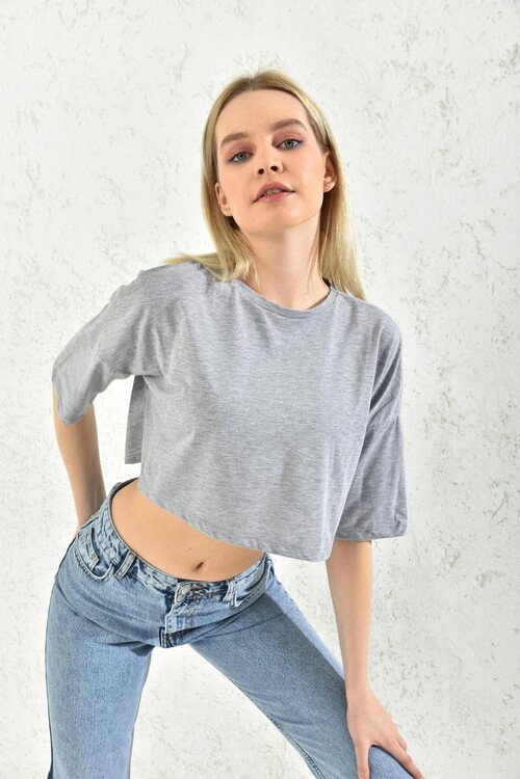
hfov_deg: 36.9
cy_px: 390
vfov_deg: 53.1
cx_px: 260
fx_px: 780
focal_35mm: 36
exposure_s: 1/160
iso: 100
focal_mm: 36
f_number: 7.1
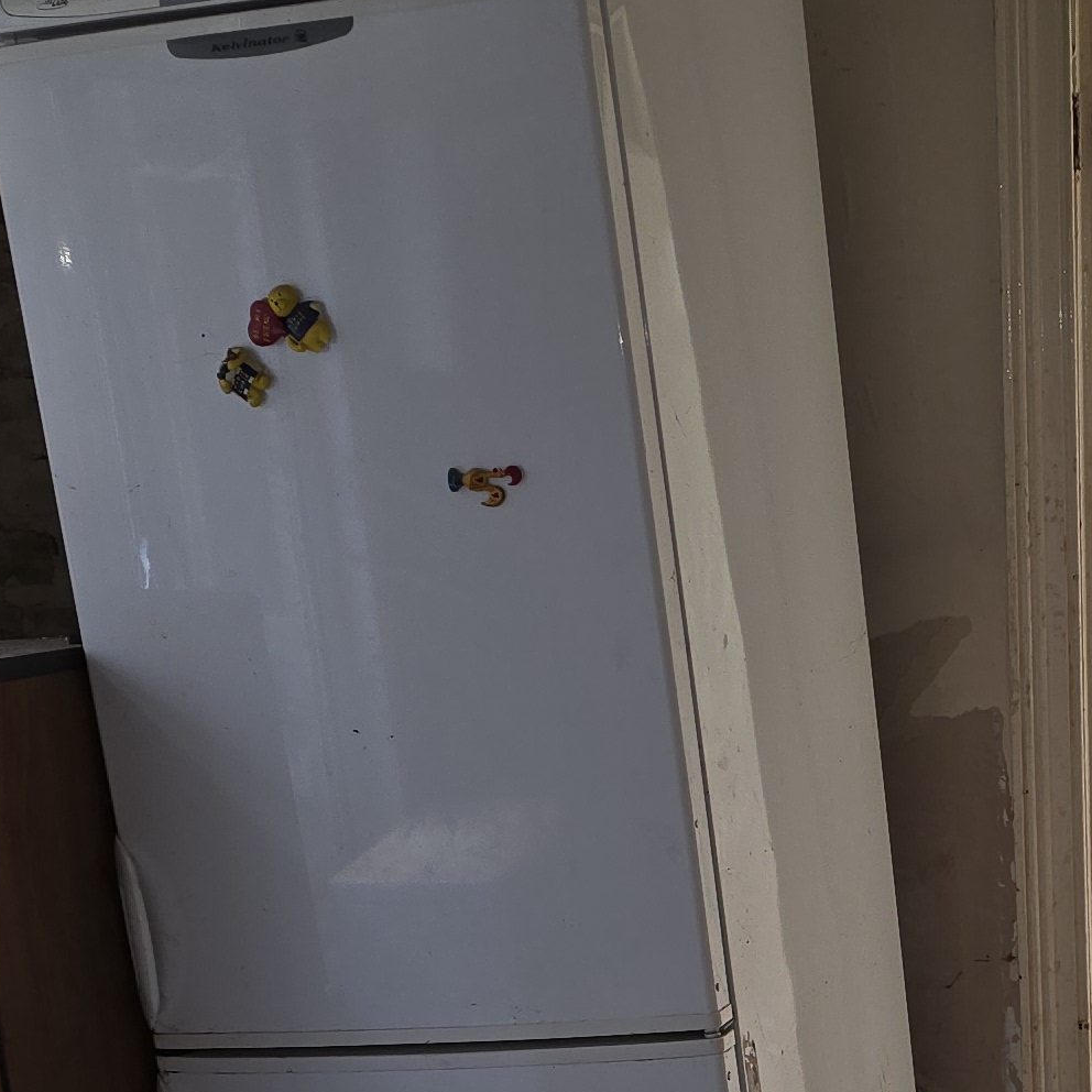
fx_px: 2927
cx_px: 952
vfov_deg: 20.5
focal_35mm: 82
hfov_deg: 20.8
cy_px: 1078
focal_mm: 6.3
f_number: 1.7
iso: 40
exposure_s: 1/50
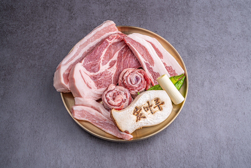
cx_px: 126
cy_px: 84
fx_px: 265
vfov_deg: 35.0
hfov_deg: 50.7
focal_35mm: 38
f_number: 10
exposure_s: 1/80
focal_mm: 38
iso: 100
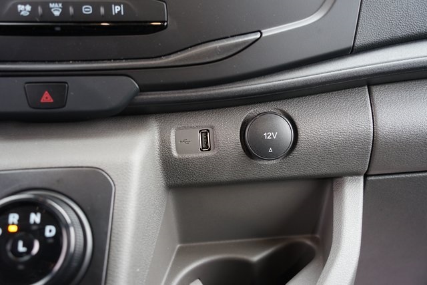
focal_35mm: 39
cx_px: 214
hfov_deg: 49.5
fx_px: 463
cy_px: 142
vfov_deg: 34.2
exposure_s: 1/60
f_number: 4
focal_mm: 39
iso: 1250
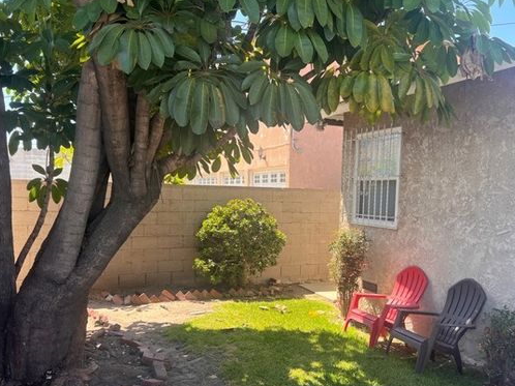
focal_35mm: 31
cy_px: 226
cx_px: 284
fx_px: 461
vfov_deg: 45.2
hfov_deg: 58.2
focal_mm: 5.7
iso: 50
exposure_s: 1/611
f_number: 1.5
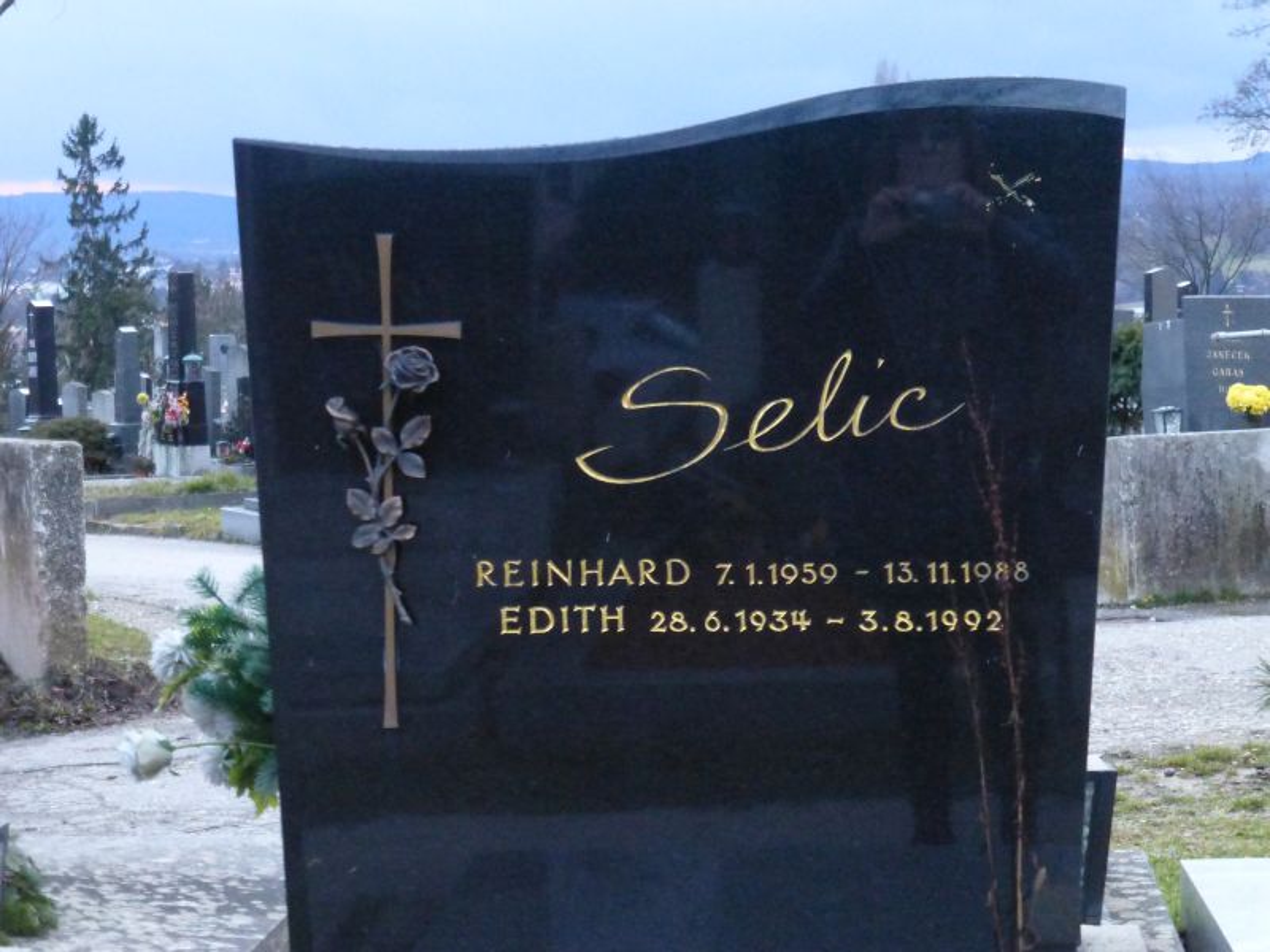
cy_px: 476
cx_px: 635
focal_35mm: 96
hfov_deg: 20.4
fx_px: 3522
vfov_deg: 15.4
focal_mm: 17.1
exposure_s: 1/15
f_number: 5.3
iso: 1600
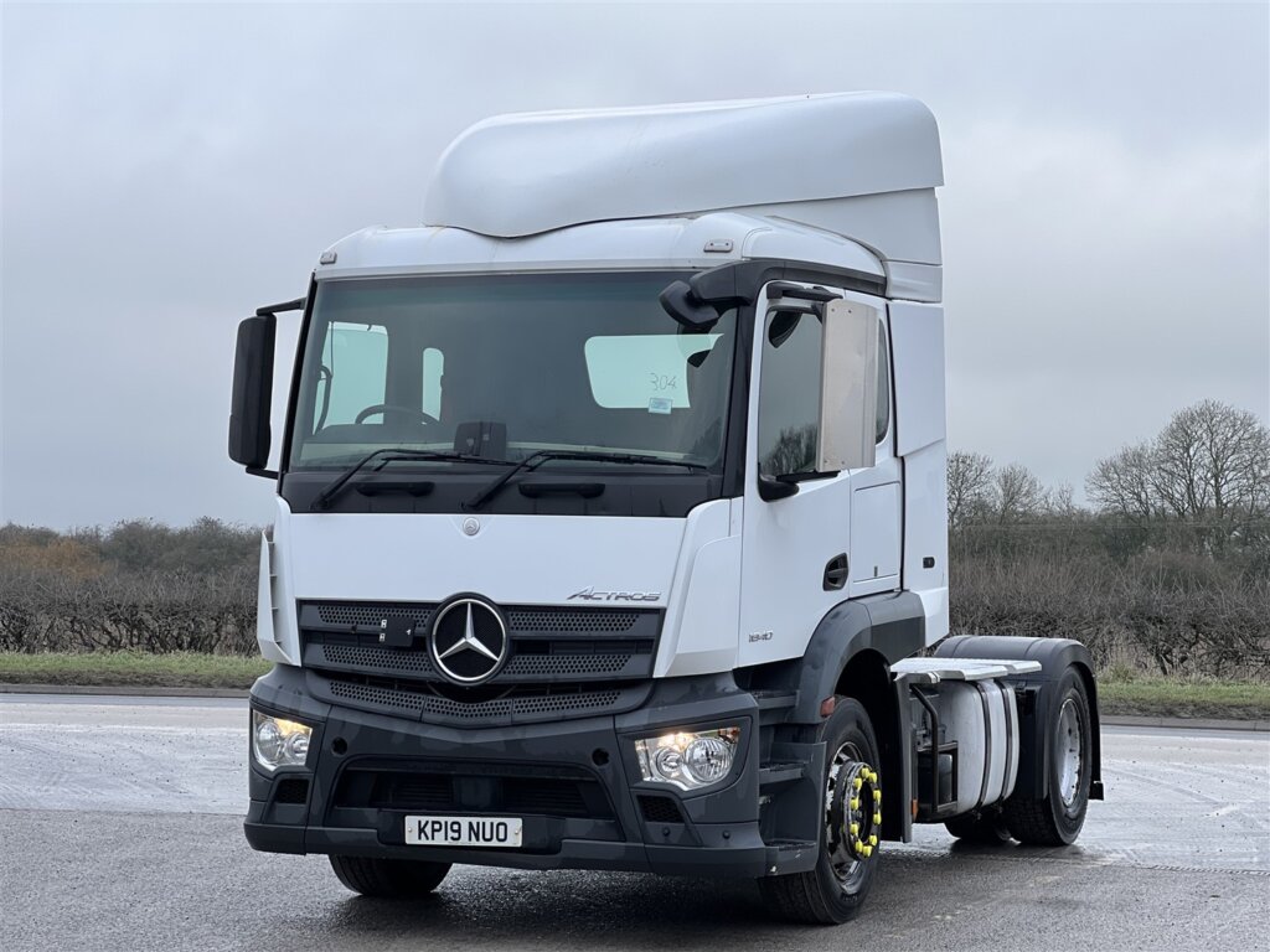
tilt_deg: +3.8
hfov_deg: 25.3
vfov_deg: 19.1
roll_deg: -0.8
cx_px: 635
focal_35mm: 77
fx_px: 2825
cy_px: 476
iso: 20
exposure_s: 1/121
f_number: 2.8
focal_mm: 9
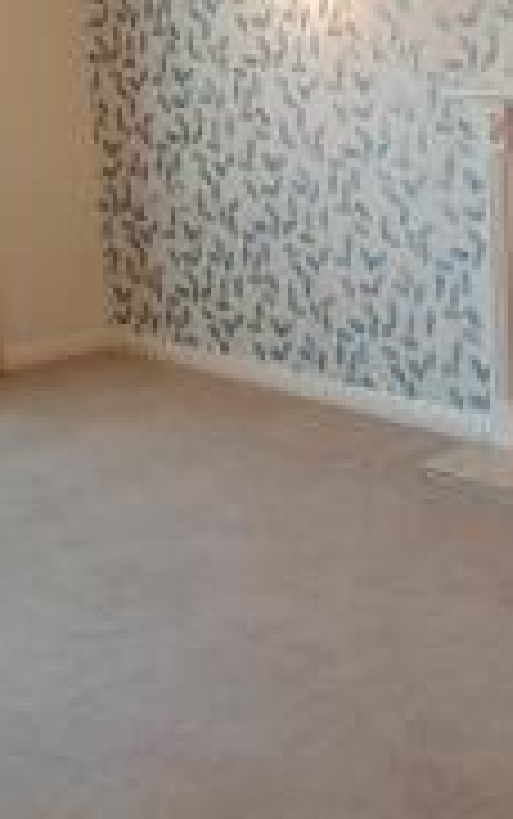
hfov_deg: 19.9
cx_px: 479
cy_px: 173
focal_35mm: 64
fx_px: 1429
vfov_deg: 31.2
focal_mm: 4.3
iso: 125
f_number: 2.4
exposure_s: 1/50
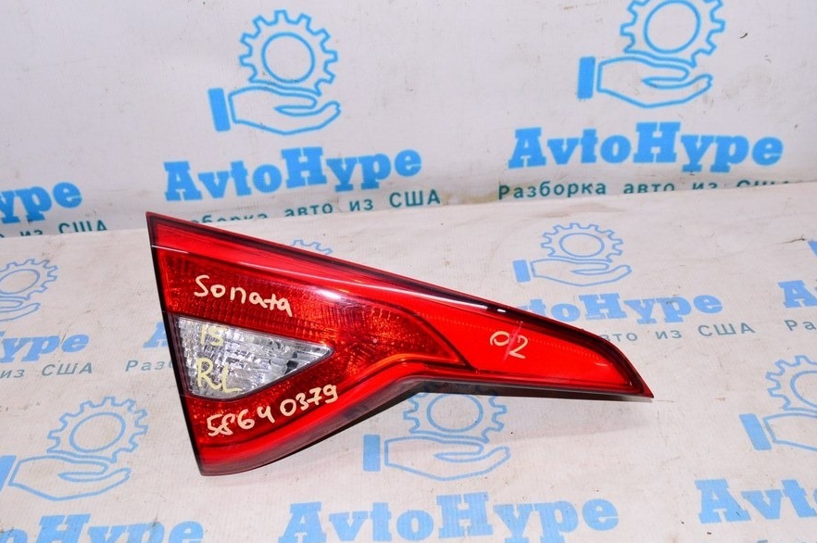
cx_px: 383
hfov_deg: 52.4
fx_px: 829
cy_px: 314
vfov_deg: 36.2
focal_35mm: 37
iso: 1600
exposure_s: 1/200
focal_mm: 21
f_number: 8
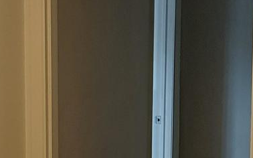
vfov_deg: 9.4
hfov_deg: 15.1
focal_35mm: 138
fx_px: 951
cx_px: 65
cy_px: 180
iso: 320
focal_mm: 5.23
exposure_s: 1/30
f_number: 1.8
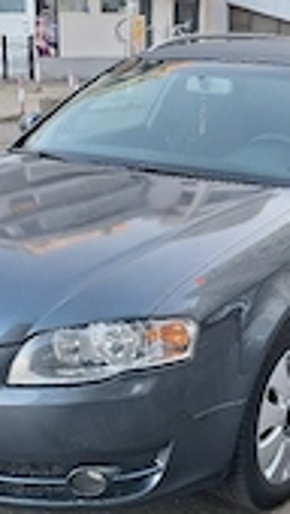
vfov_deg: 35.4
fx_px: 804
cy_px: 224
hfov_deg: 20.4
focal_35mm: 59
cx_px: 169
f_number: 1.8
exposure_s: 1/167
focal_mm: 5.54
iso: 40
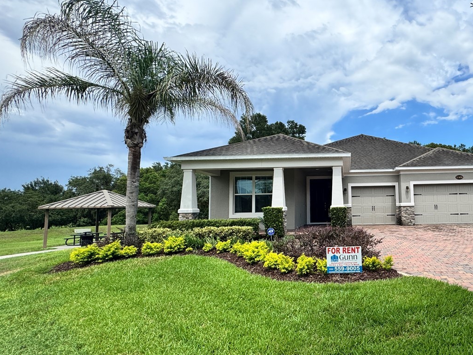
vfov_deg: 61.1
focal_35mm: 22
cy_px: 182
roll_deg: +1.4
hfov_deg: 71.9
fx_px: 301
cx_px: 347
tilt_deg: +6.2
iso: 50
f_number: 2.2
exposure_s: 1/2028
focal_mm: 2.22
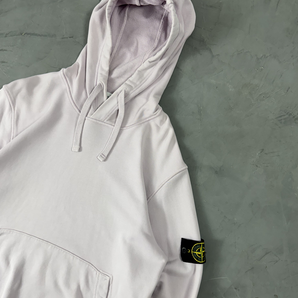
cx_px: 150
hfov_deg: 55.6
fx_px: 282
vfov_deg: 55.5
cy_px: 163
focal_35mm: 29
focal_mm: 6.76
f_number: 1.78
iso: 125
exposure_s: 1/120
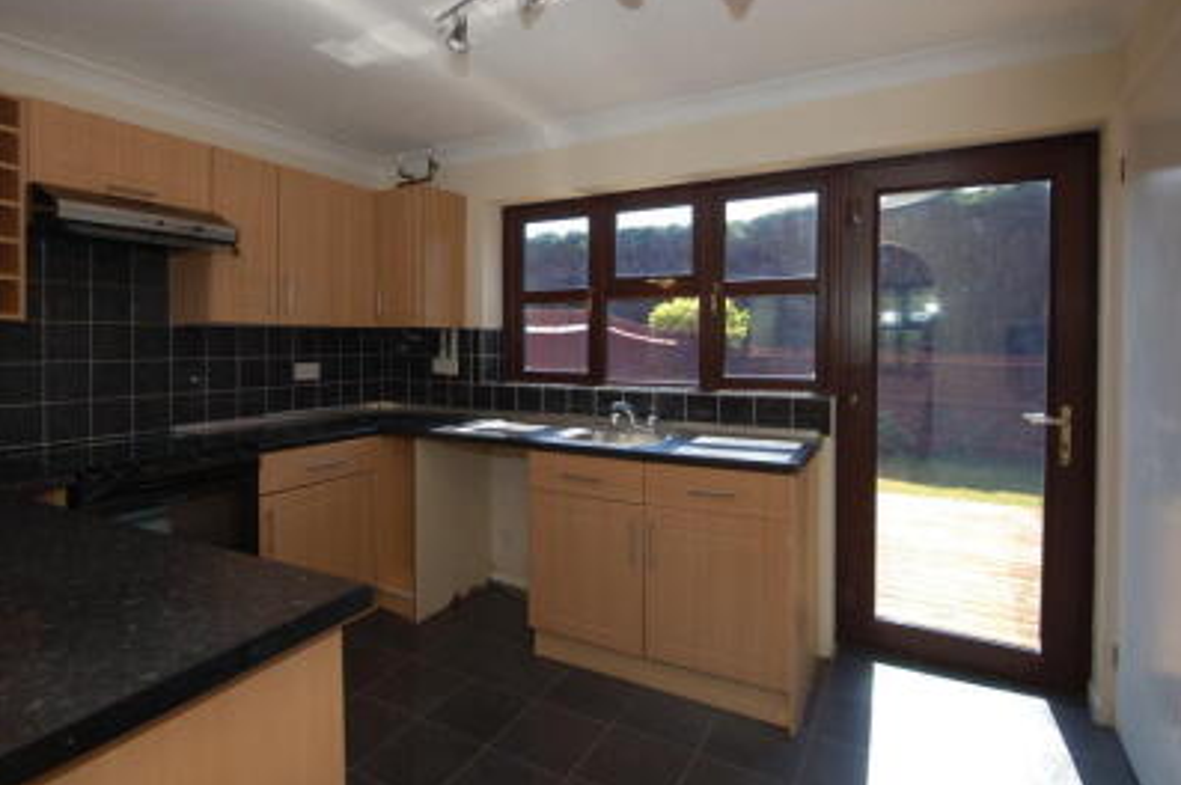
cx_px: 562
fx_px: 590
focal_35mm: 18
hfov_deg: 90.0
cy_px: 335
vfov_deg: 66.9
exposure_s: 1/200
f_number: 7.1
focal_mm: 10
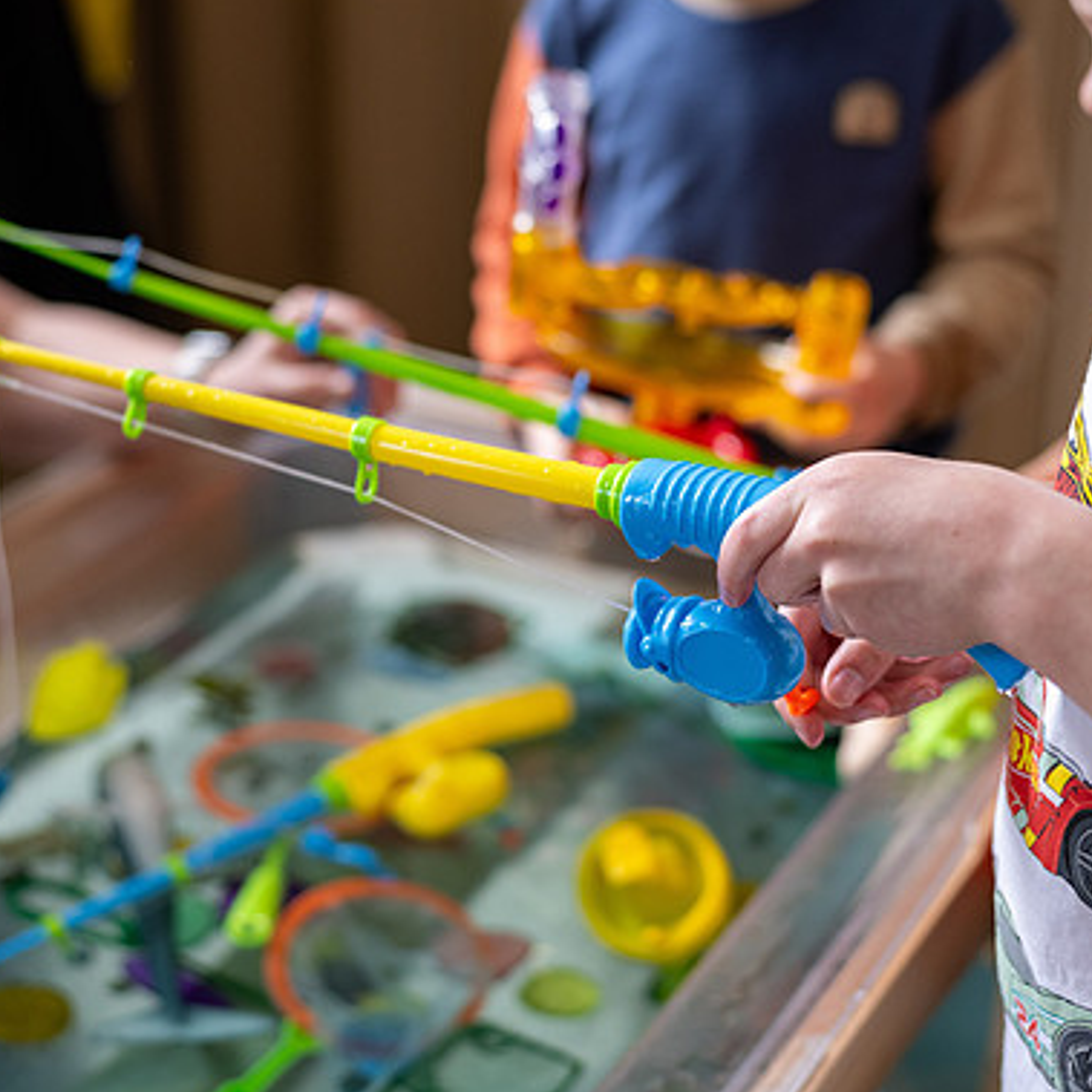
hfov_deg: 26.3
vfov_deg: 26.5
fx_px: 2320
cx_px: 357
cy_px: 549
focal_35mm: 65
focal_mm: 50
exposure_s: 1/500
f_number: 2.8
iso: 1000
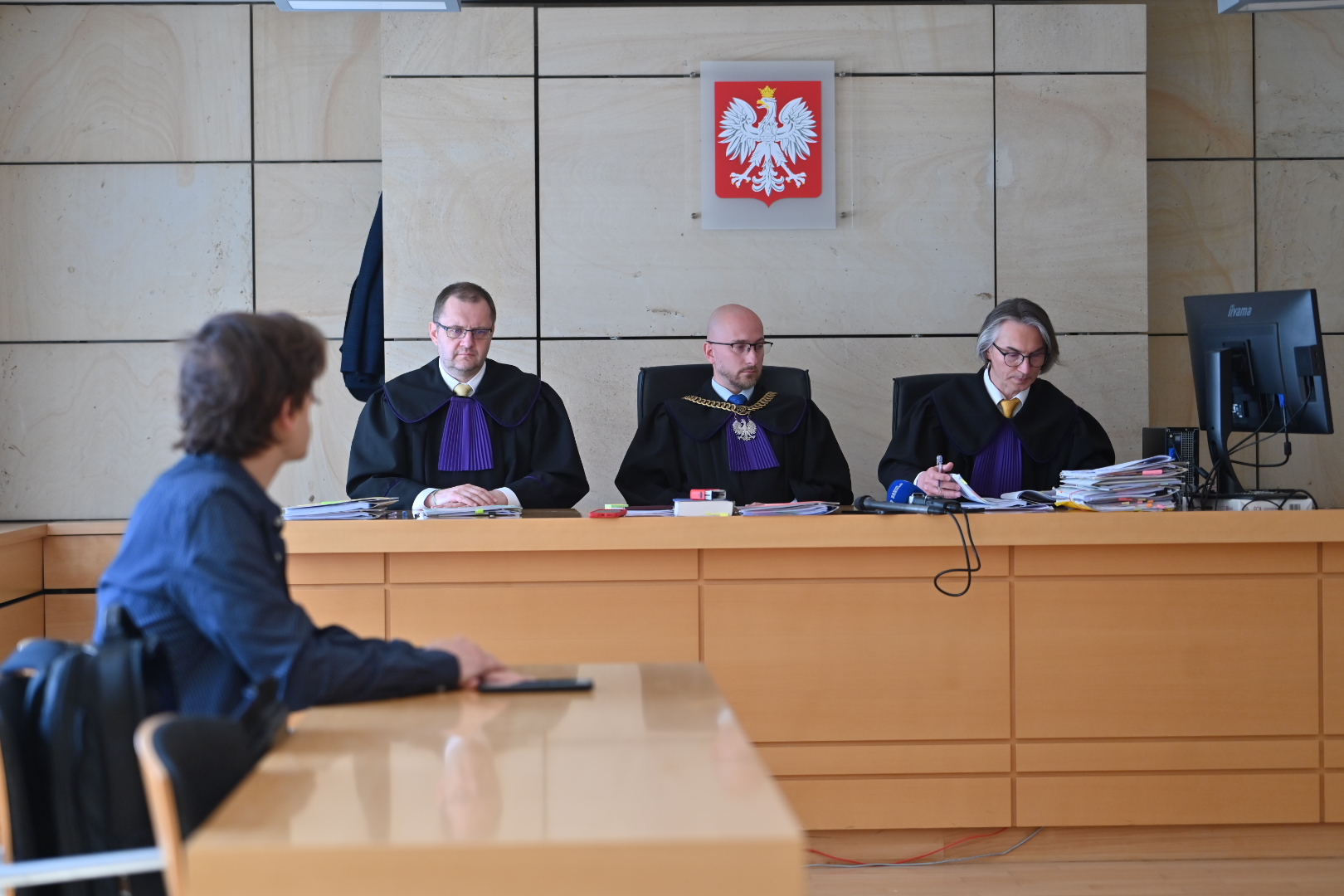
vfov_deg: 19.5
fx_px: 2613
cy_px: 448
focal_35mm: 70
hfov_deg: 28.8
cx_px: 672
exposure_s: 1/250
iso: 450
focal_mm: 70
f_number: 2.8
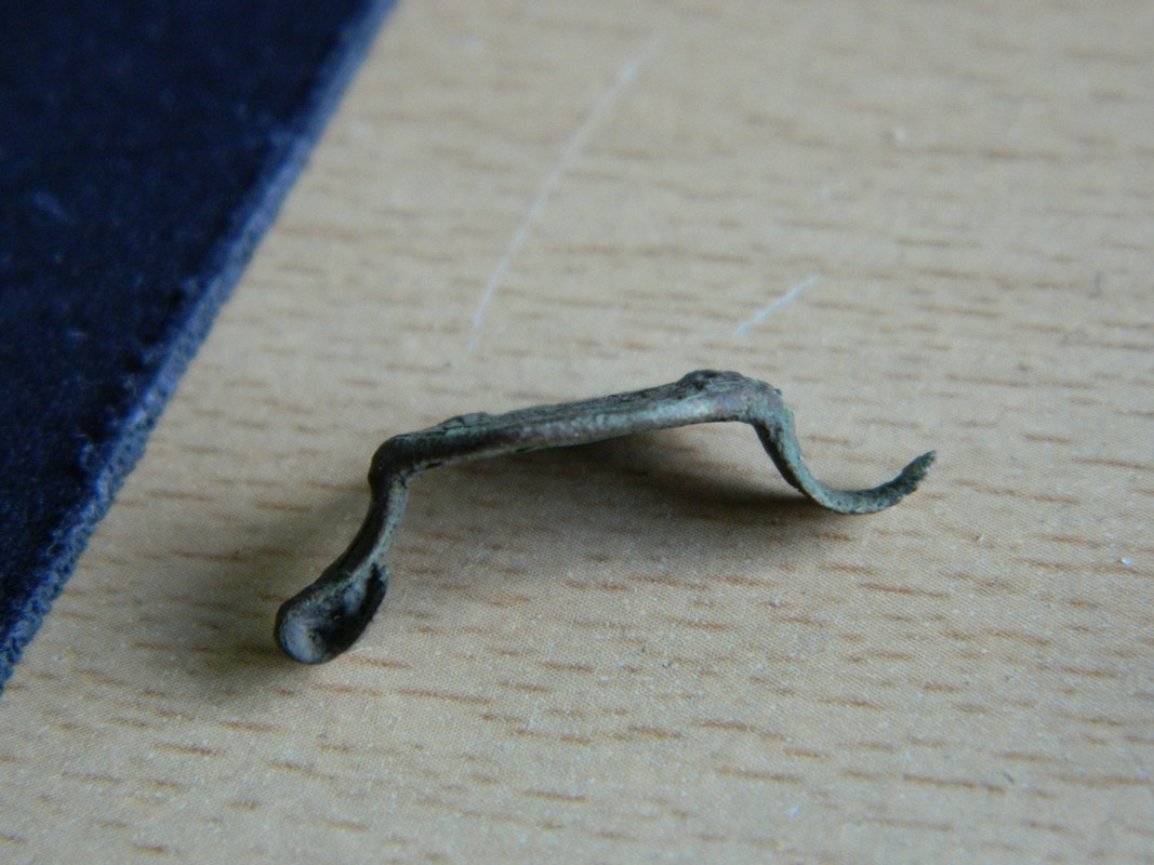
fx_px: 3433
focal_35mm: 103
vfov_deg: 14.4
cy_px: 432
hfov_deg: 19.1
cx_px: 577
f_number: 4.5
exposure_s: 1/80
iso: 400
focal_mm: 18.6
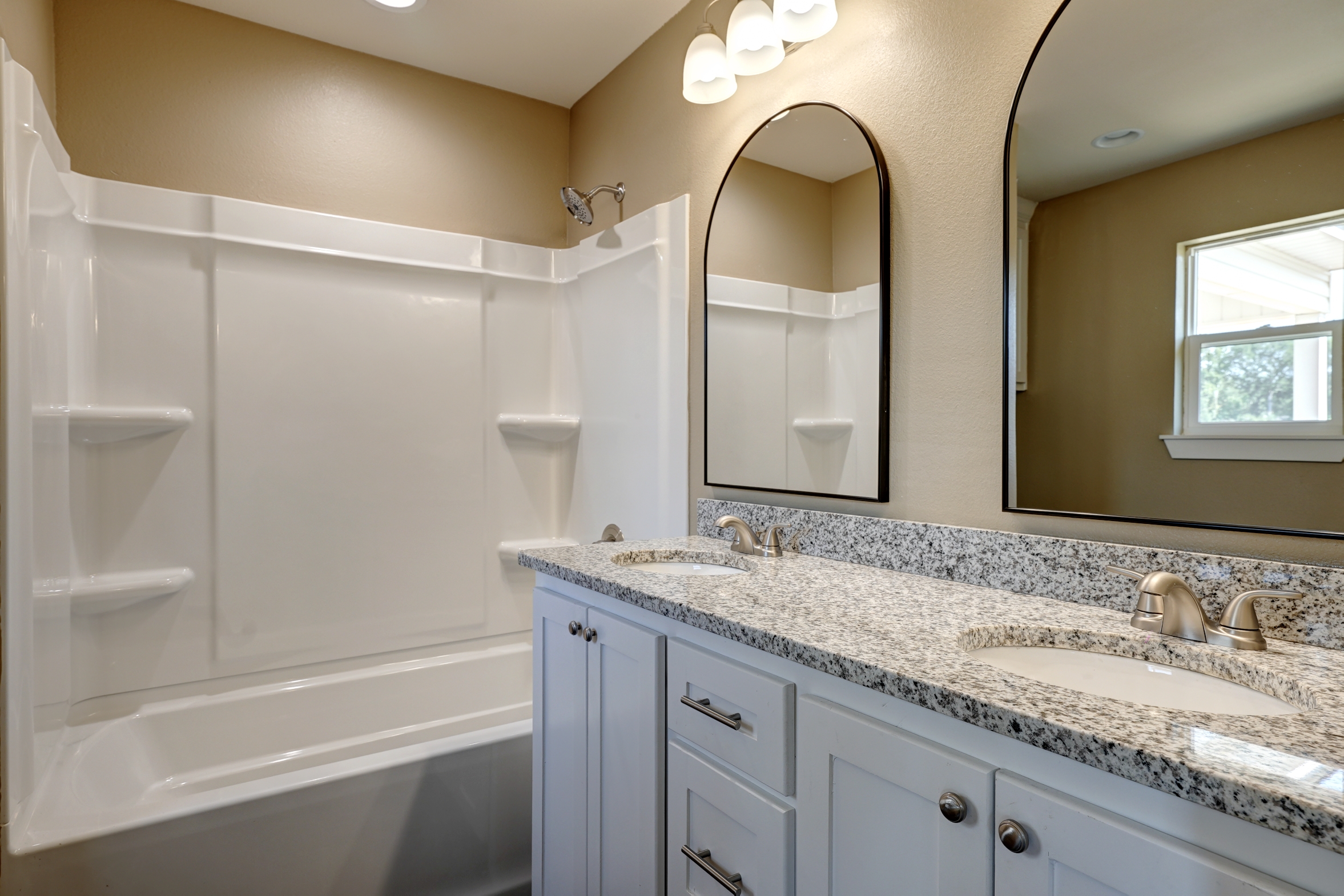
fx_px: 747
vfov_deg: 61.9
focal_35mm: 20
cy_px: 448
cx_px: 672
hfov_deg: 84.0
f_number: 8
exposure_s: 1/25
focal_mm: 20
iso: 320
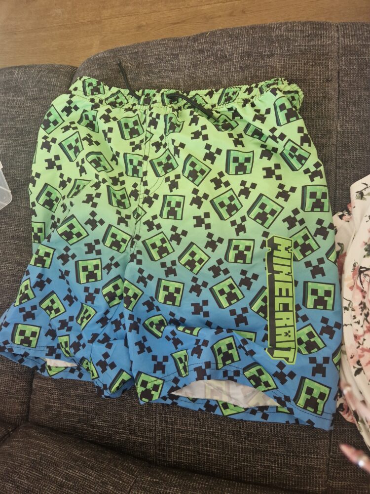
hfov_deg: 58.9
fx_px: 328
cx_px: 185
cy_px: 247
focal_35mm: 23
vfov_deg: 73.9
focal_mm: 5.4
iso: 64
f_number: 1.8
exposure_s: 1/100
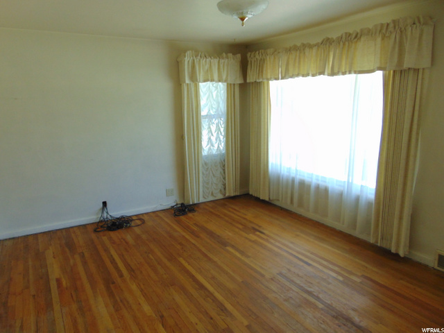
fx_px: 321
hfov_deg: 69.4
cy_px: 166
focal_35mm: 25
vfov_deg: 54.9
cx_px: 222
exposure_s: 1/30
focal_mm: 4.5
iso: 160
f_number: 3
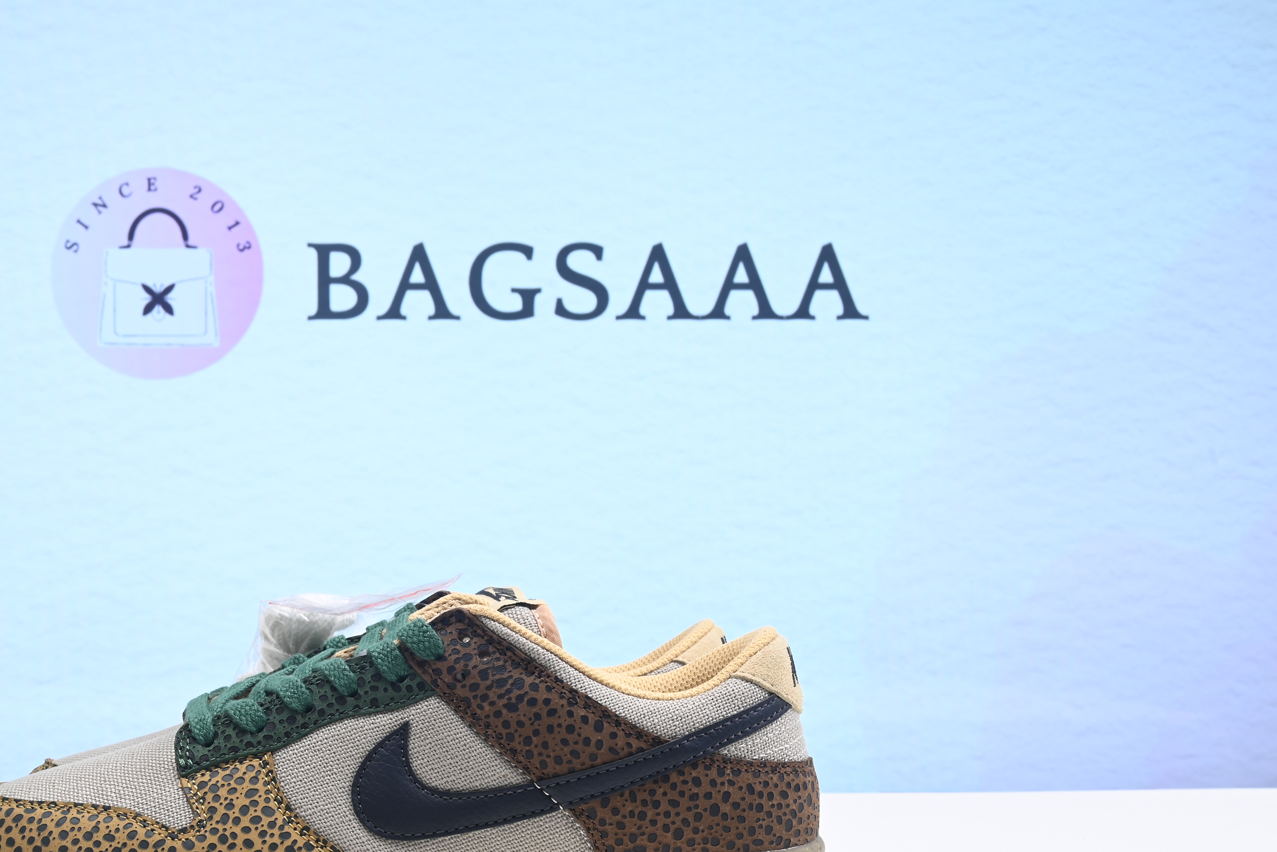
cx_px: 420
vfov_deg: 24.9
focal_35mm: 54
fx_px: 1916
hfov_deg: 36.5
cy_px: 582
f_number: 16
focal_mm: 36
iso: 100
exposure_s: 1/2
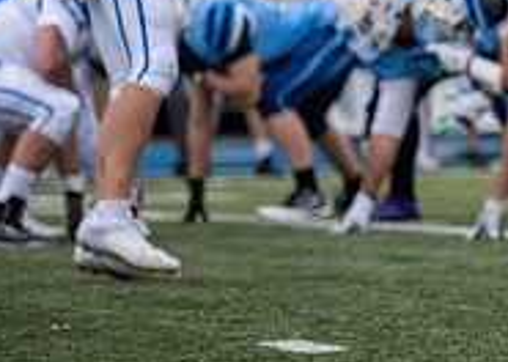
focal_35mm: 578
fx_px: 8336
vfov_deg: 2.5
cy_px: -185
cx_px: 938
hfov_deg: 3.5
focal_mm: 150
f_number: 2.8
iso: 125
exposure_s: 1/1000
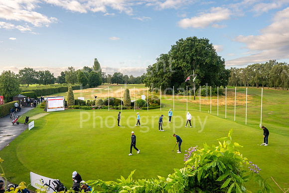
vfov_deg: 48.0
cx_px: 144
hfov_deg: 67.4
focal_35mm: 27
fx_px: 217
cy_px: 96
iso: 500
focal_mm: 27
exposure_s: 1/800
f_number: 8
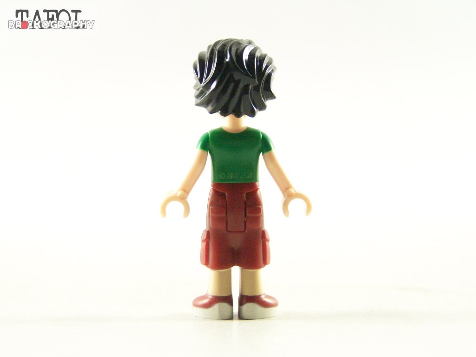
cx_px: 238
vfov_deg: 18.0
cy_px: 178
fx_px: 1128
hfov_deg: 23.8
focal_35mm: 82
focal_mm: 13.7
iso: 400
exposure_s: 1/60
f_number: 3.2
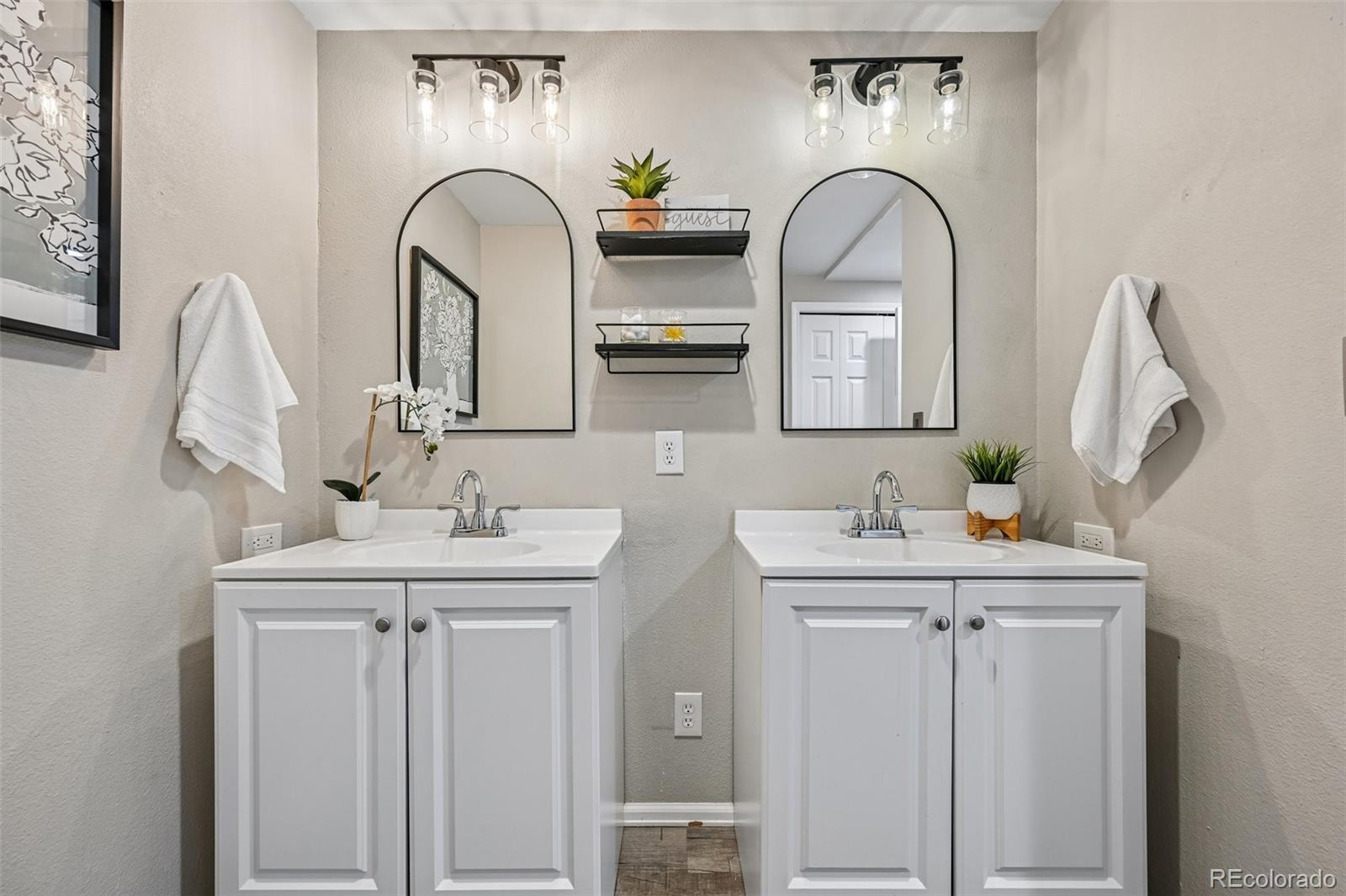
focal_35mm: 14
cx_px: 673
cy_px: 448
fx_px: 523
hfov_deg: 104.3
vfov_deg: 81.2
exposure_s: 1/13
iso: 400
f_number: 9
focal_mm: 14
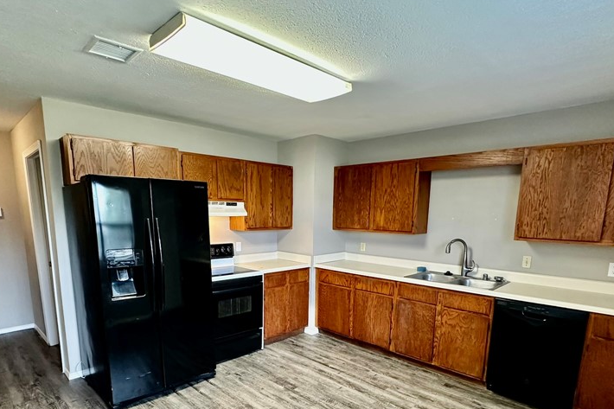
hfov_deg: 81.2
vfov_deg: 58.0
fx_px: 358
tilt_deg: -10.2
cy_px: 277
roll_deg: -0.8
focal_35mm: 21
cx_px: 293
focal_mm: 2.22
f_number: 2.2
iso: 320
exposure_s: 1/60
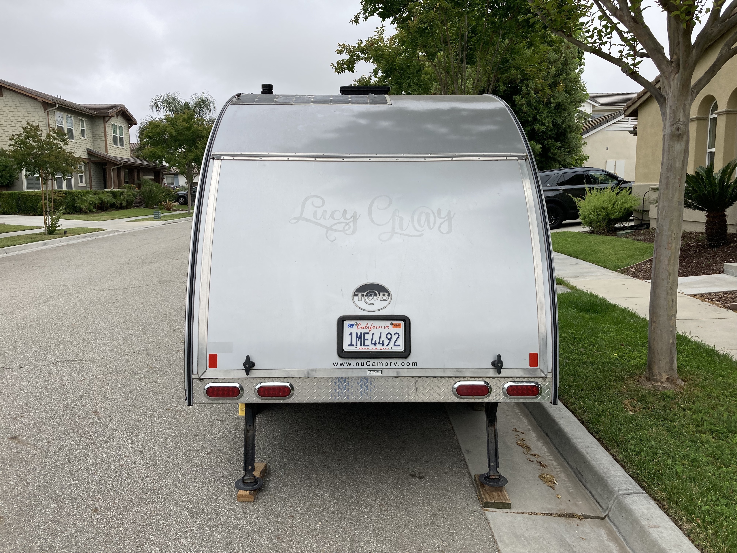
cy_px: 276
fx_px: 596
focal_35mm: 28
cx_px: 368
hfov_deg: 63.4
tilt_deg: -7.3
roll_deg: +0.6
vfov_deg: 49.7
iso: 20
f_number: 1.8
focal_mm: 3.99
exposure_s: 1/1104
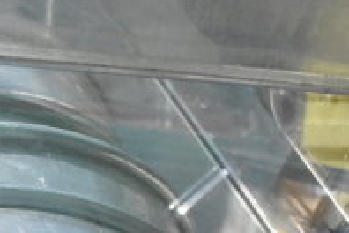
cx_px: -122
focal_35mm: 125
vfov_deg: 10.6
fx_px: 1207
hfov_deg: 15.5
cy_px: 352
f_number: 25
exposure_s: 1/2500
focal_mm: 27
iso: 6400
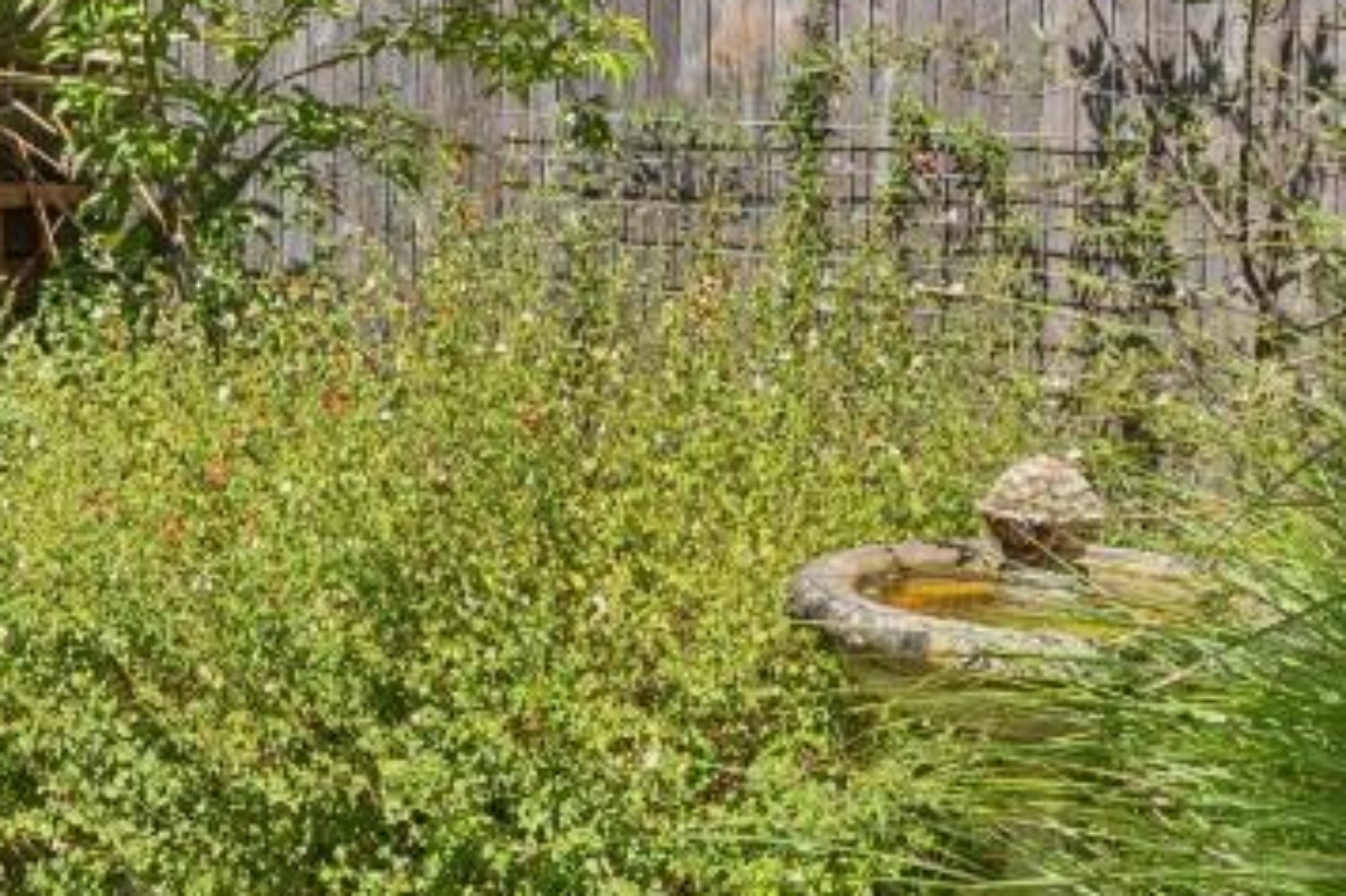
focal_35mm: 59
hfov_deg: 31.5
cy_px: 79
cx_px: 8
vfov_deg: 22.4
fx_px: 2205
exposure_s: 1/125
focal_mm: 14
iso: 200
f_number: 11
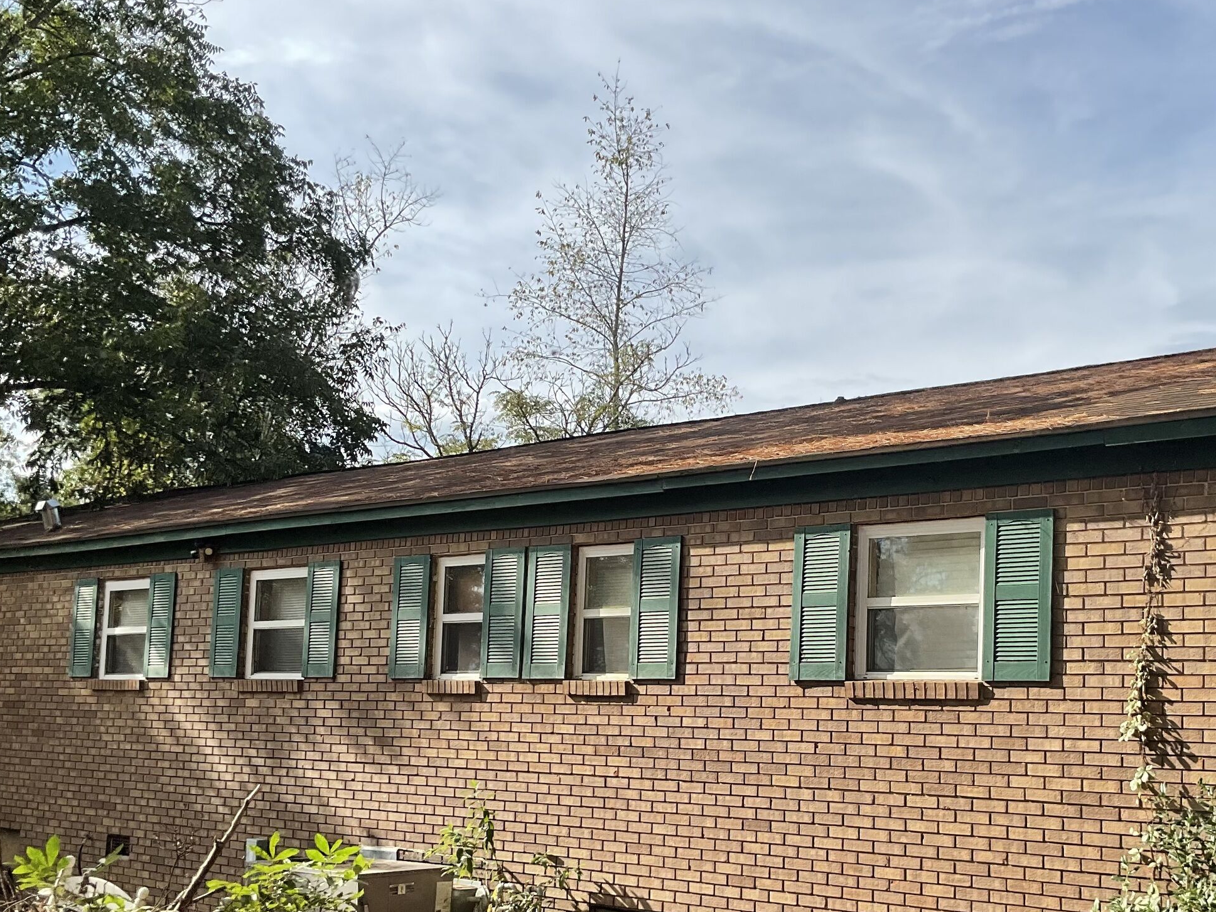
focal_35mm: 46
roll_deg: -1.4
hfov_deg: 41.0
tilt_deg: +3.2
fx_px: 1616
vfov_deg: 31.3
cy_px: 613
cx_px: 736
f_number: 1.8
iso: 16
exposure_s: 1/1730
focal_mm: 3
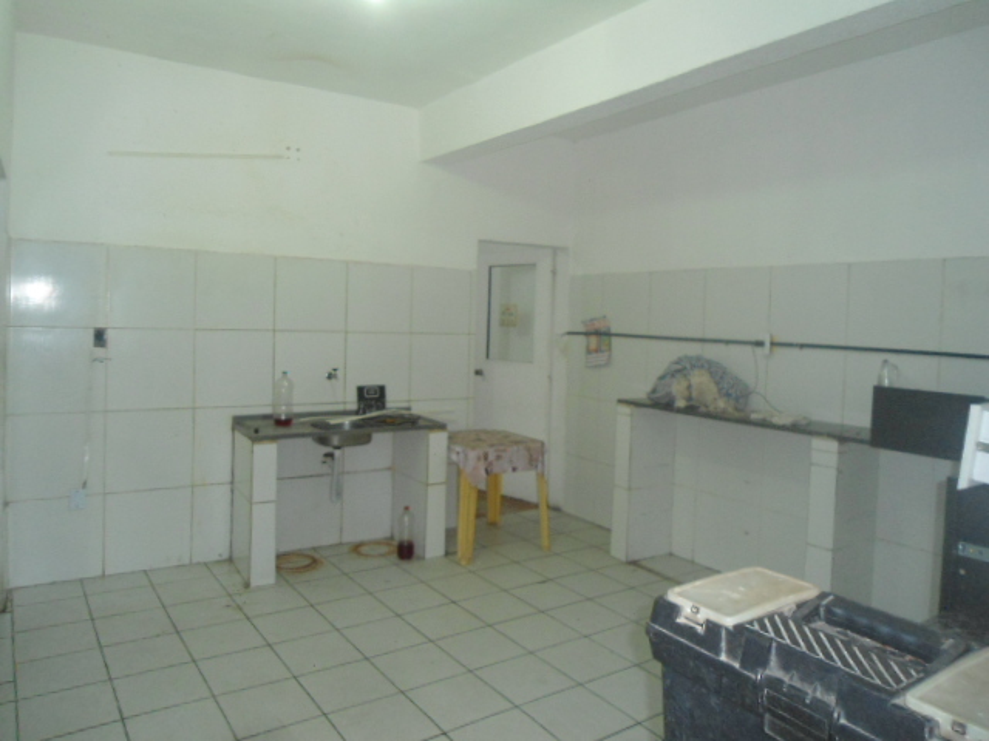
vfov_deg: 53.1
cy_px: 370
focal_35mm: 26
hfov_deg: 67.3
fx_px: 743
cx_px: 494
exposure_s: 1/30
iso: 200
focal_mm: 4.7
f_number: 2.8
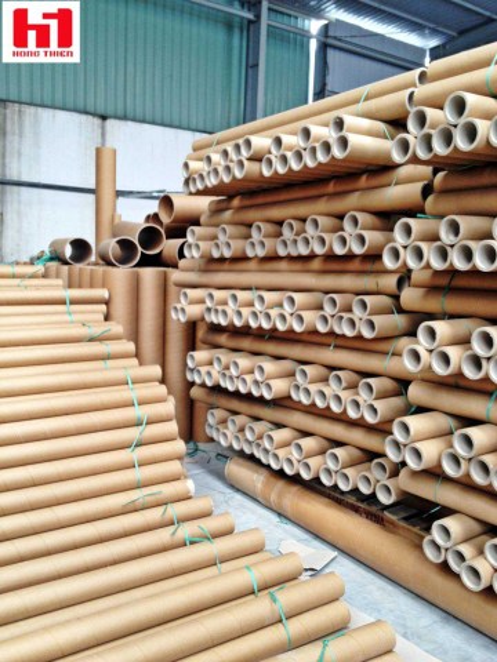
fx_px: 670
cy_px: 331
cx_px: 248
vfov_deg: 52.6
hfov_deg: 40.7
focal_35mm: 35
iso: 80
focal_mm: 4.28
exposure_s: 1/24
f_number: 2.4
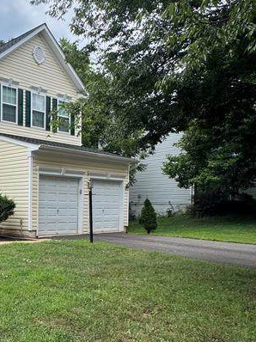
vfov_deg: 48.4
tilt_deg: -2.8
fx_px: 375
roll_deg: -0.2
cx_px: -46
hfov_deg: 31.8
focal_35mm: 38
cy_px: 221
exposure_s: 1/821
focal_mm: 2.22
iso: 50
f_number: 2.2
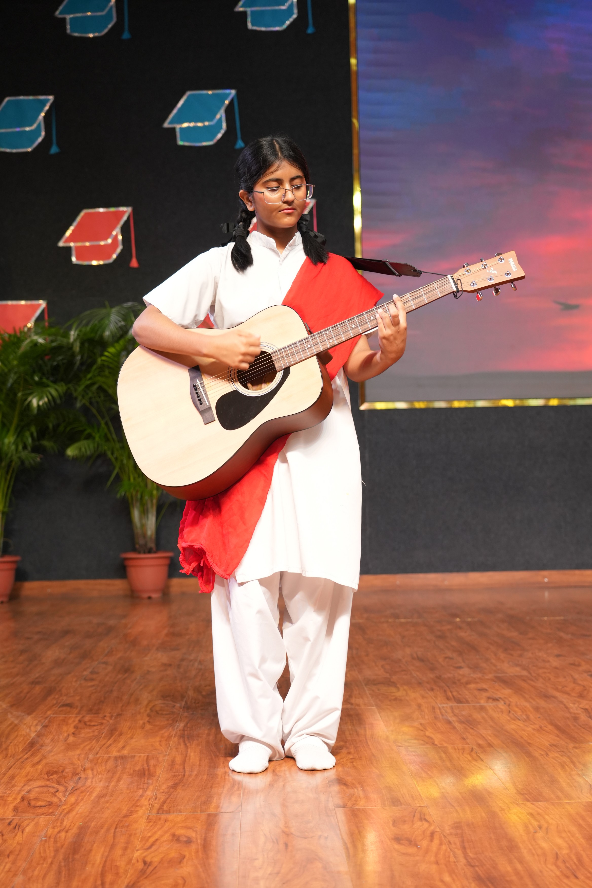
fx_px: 1258
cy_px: 444
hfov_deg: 26.5
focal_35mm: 51
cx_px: 296
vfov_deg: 38.9
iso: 1250
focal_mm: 51
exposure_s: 1/160
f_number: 4
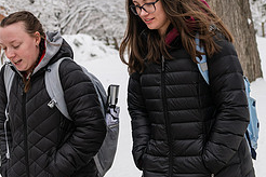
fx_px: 783
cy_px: 13
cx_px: 114
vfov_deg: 12.8
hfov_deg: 19.3
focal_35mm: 106
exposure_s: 1/640
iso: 125
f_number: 4
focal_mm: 45
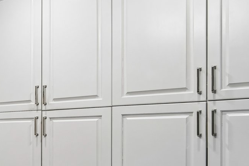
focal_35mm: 50
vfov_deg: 26.5
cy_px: 134
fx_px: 346
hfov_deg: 26.6
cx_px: -136
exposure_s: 1/5
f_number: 8
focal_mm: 16
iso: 400
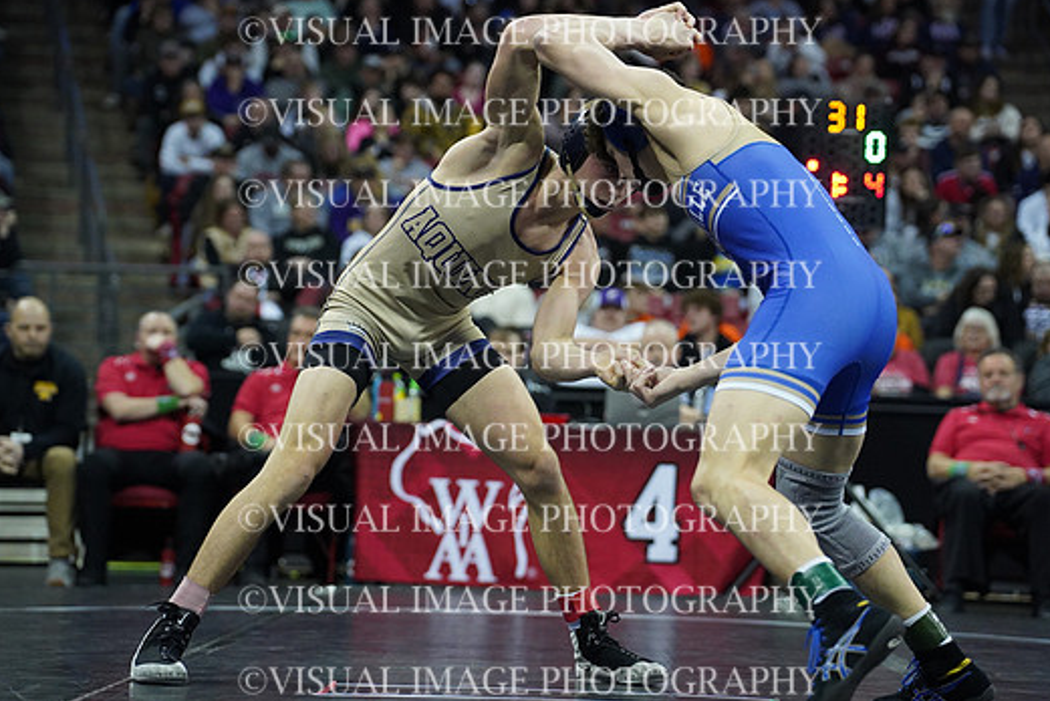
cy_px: 315
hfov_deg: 18.7
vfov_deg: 12.6
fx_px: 3181
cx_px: 530
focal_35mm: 109
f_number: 2.8
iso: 6400
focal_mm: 98
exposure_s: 1/1250
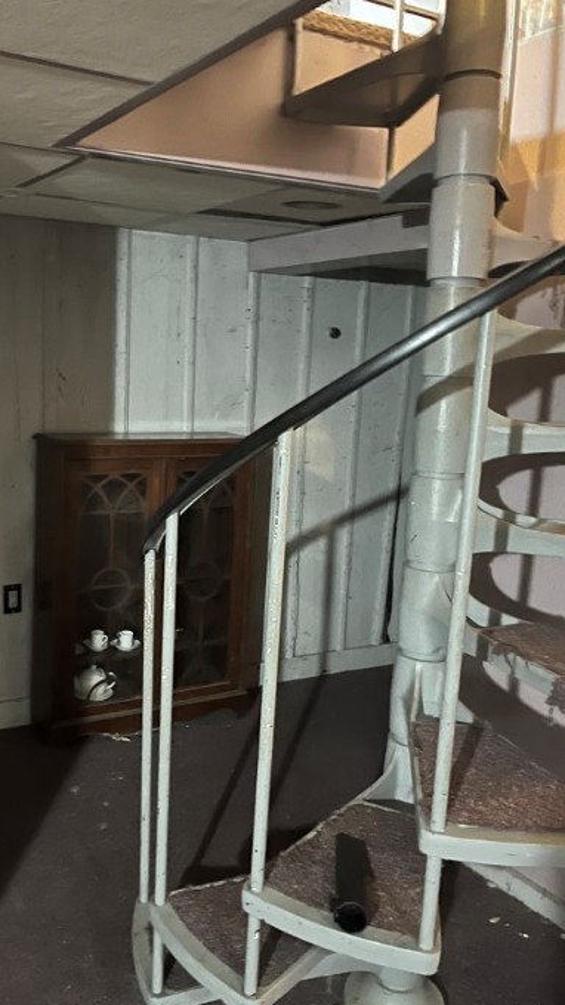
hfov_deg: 36.4
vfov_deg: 61.0
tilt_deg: -9.9
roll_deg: +0.1
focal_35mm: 32
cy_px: 482
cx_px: 200
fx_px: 853
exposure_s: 1/15
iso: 1000
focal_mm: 5.1
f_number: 1.6
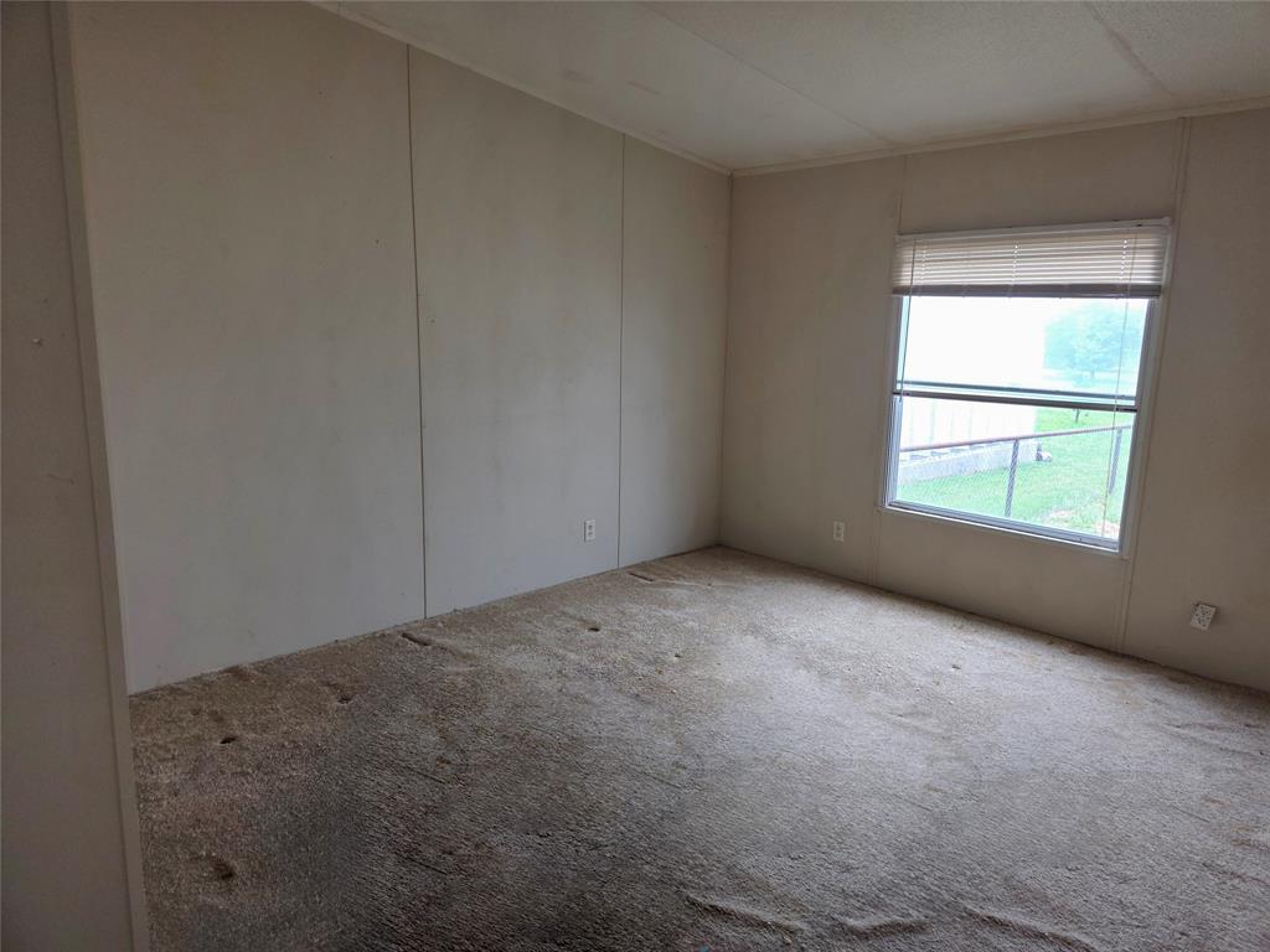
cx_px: 635
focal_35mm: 23
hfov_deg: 73.9
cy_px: 476
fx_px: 844
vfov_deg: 58.9
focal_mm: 5.4
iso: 32
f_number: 1.8
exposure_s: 1/100
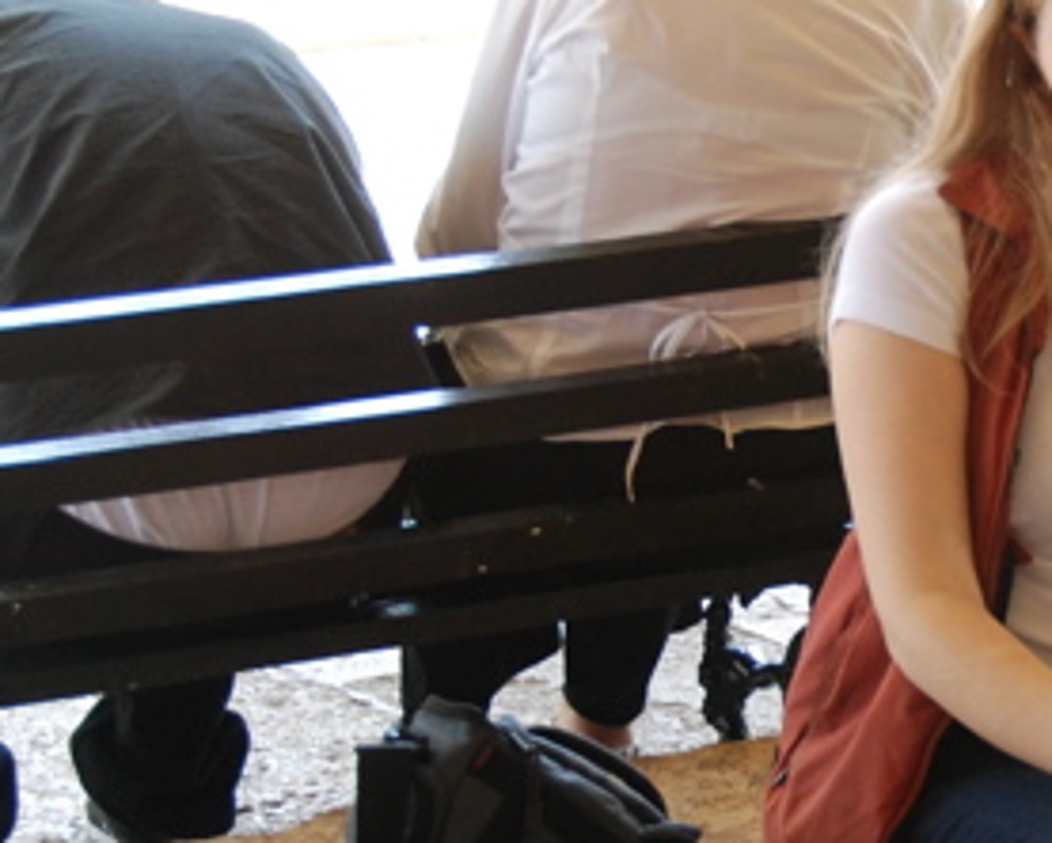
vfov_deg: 8.7
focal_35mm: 177
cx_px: 1065
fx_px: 5515
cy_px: 503
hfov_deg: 10.8
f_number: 4.5
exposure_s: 1/80
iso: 320
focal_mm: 34
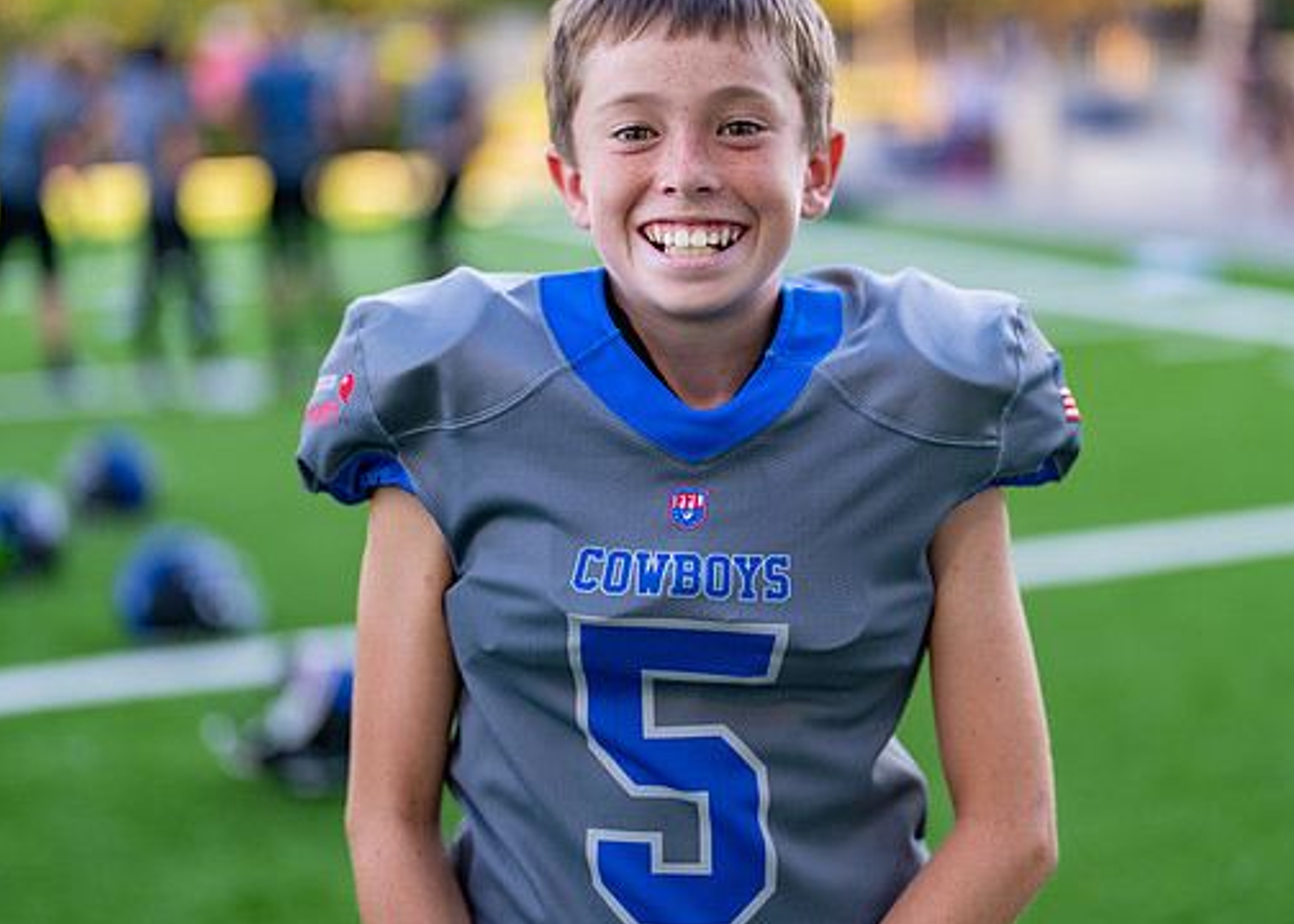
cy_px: 381
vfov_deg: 21.9
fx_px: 2389
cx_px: 710
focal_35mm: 65
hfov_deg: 30.3
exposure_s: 1/500
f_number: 1.2
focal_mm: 50
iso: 100
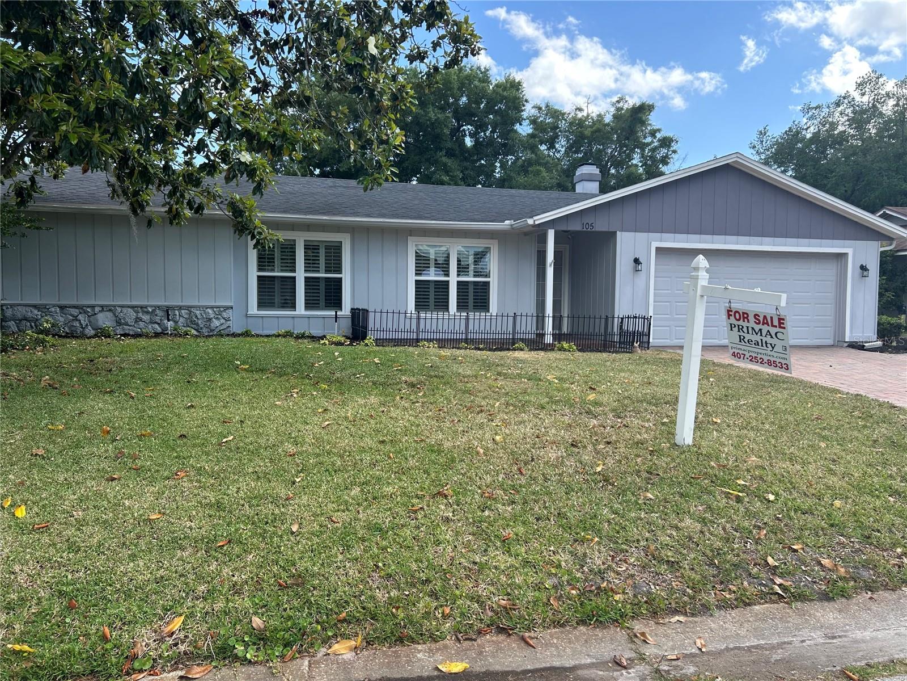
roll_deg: +0.5
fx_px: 681
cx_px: 454
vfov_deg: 53.1
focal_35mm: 26
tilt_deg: -1.9
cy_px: 340
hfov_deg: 67.3
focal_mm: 5.7
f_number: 1.5
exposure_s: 1/1058
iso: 50
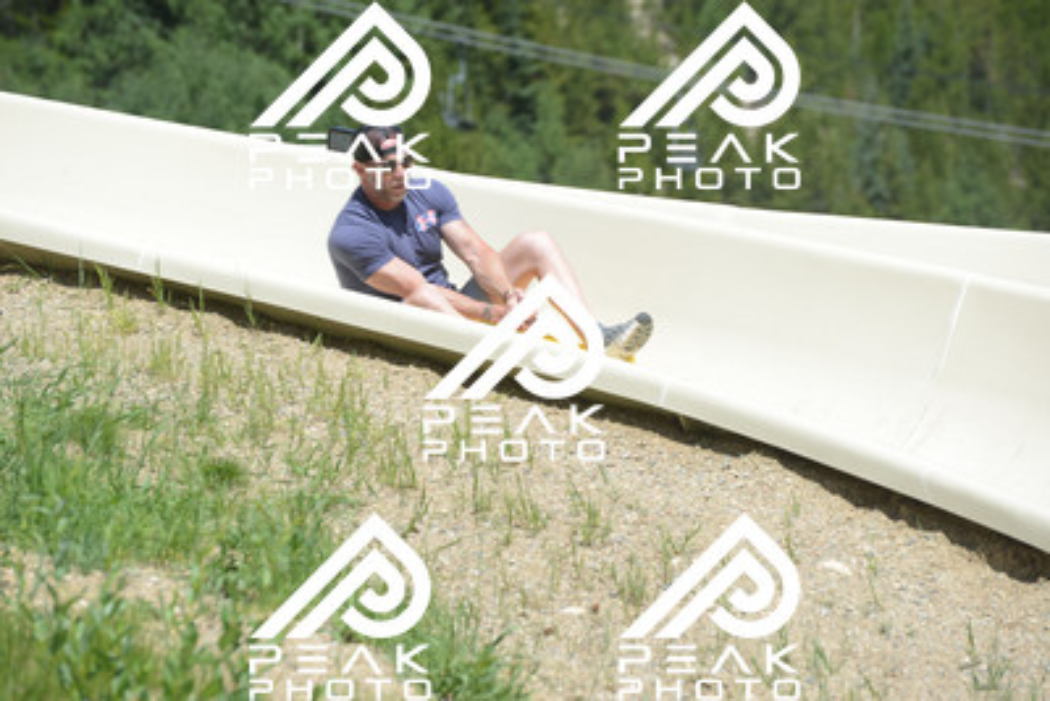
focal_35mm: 195
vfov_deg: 7.0
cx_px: 525
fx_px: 5689
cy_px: 350
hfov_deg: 10.5
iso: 200
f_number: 6.3
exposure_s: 1/640
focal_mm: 195
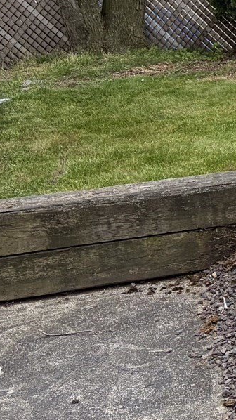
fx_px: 1080
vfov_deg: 21.9
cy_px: 129
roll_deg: +0.9
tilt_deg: -12.2
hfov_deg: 10.4
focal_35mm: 97
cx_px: 609
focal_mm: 5.96
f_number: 1.6
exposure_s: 1/1217
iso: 50
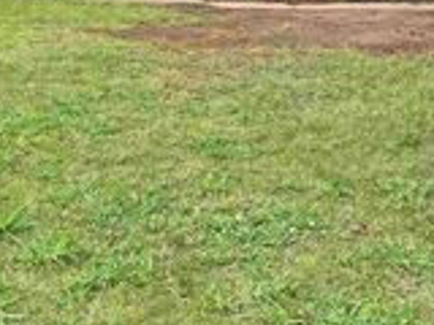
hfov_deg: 25.5
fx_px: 940
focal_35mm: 75
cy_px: -137
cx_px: 84
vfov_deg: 17.9
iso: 64
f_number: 1.78
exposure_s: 1/200
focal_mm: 6.76
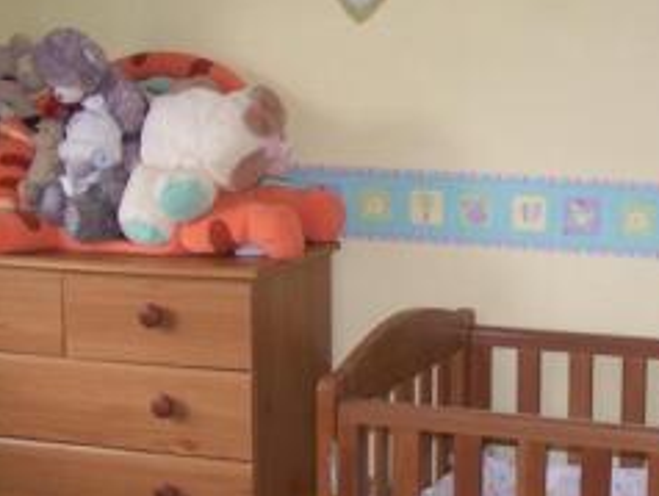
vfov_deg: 15.9
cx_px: 489
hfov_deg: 20.9
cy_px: 331
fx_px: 1772
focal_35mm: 93
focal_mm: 6.3
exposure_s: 1/60
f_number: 2.8
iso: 140
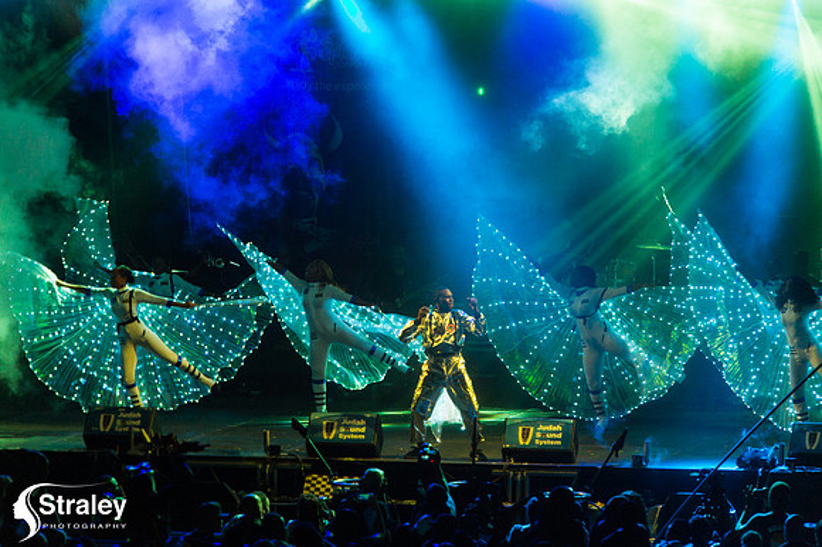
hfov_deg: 9.0
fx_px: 5248
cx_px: 411
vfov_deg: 6.0
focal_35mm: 230
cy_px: 274
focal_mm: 230
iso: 4000
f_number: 5.6
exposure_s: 1/200
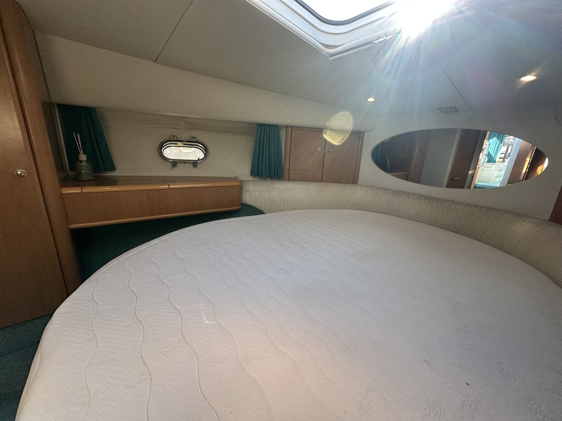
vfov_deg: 85.7
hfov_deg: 102.1
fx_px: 227
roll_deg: -2.0
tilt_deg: -14.9
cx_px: 281
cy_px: 210
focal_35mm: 14
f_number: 2.2
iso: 160
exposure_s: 1/99
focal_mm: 2.22
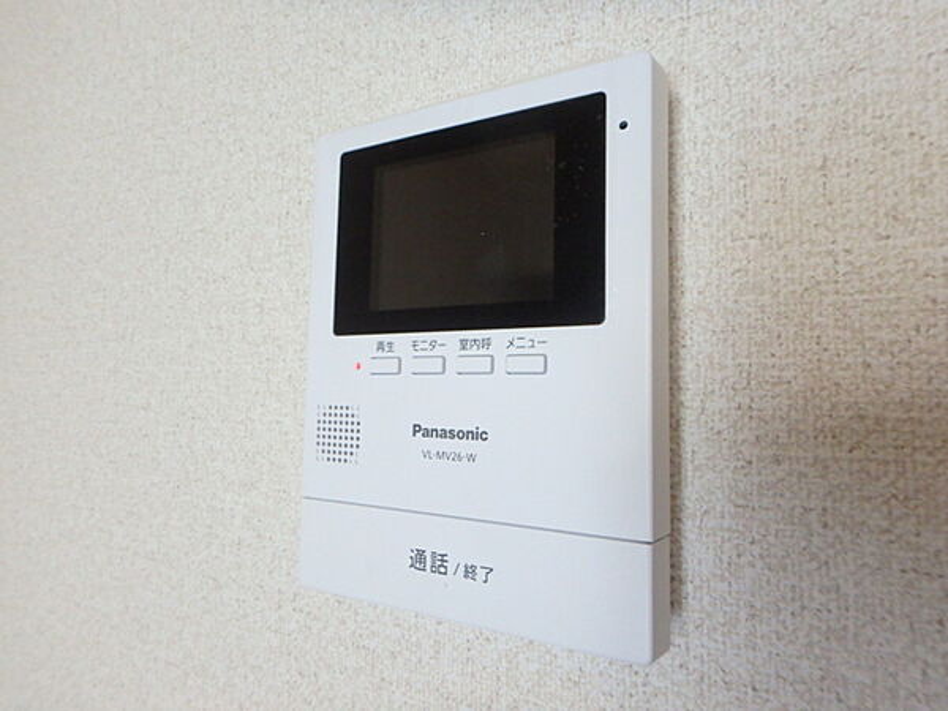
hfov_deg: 79.0
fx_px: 575
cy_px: 356
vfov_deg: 63.4
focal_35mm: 21
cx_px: 474
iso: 800
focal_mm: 3.7
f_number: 3.5
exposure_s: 1/30
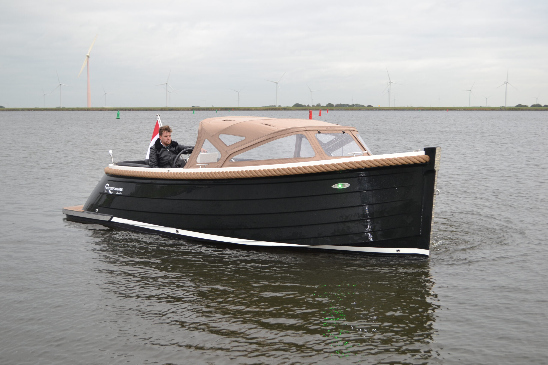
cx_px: 274
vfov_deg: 28.1
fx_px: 731
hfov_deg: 41.1
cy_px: 182
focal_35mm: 48
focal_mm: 32
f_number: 4.8
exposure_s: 1/125
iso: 140
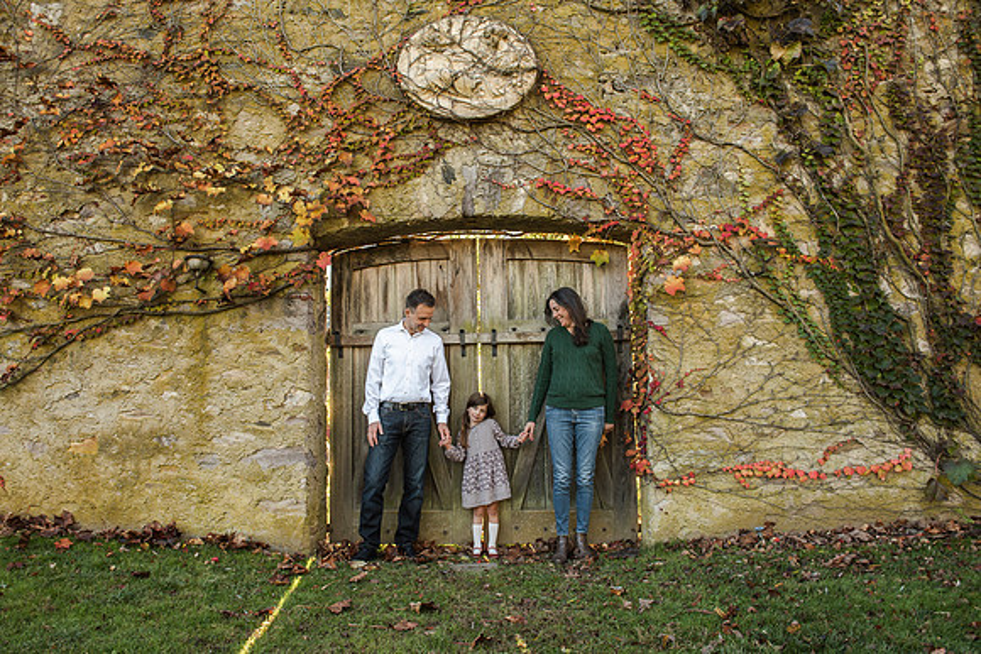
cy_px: 327
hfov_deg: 72.6
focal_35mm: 24
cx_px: 485
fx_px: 667
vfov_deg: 52.3
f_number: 6.3
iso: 640
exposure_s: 1/160
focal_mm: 24
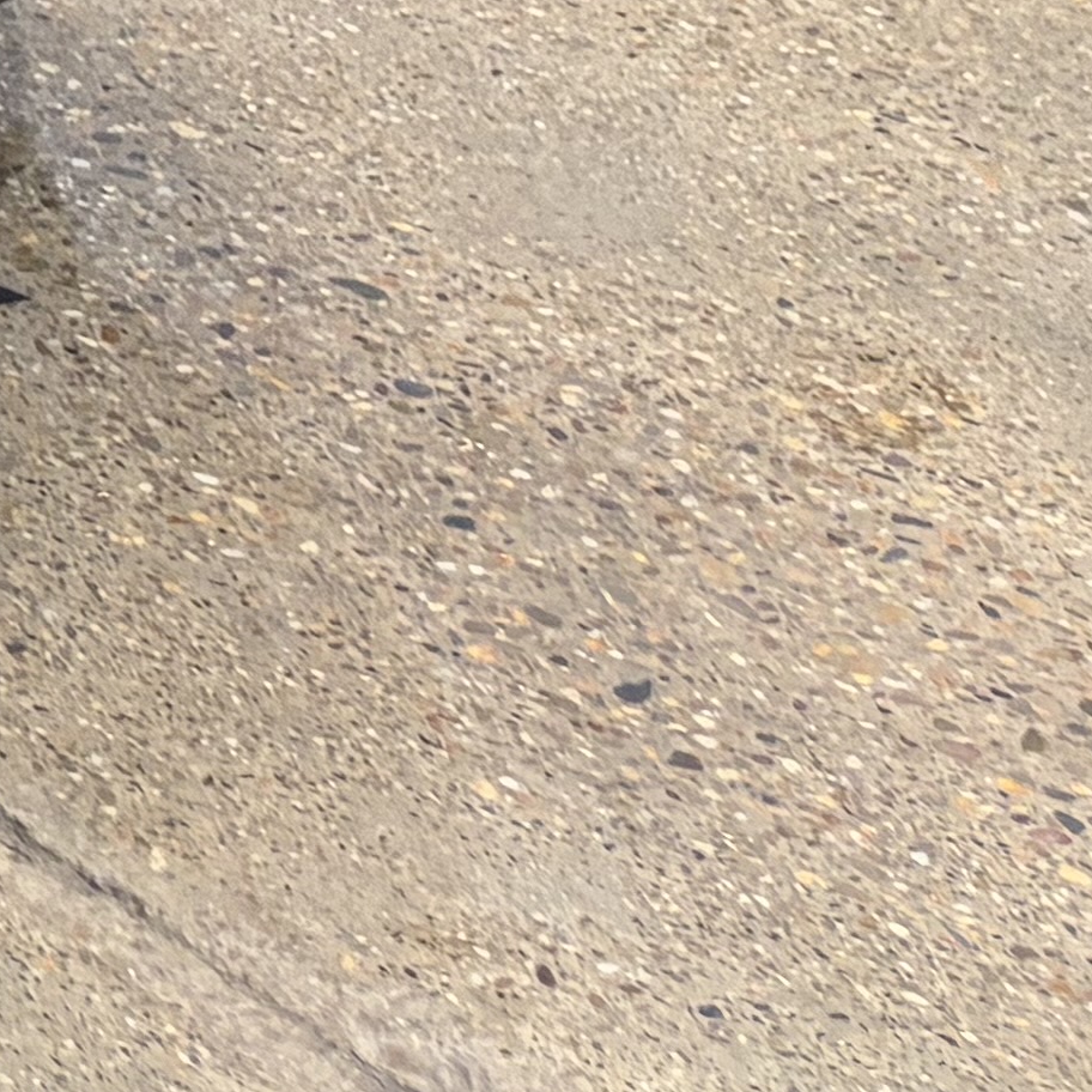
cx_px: -1898
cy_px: -1102
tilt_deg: -13.7
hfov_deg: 9.9
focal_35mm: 144
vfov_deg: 11.0
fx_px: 5139
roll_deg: -1.4
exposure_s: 1/55
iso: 125
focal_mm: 5.96
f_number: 1.6
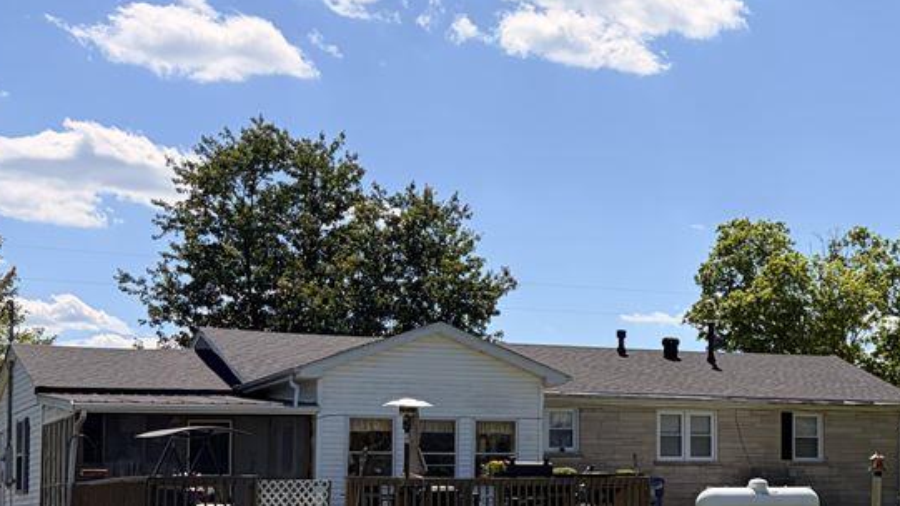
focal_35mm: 67
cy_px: 382
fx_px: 1599
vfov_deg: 17.9
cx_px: 1041
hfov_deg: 28.0
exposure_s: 1/4950
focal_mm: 5.96
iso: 50
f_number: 1.6
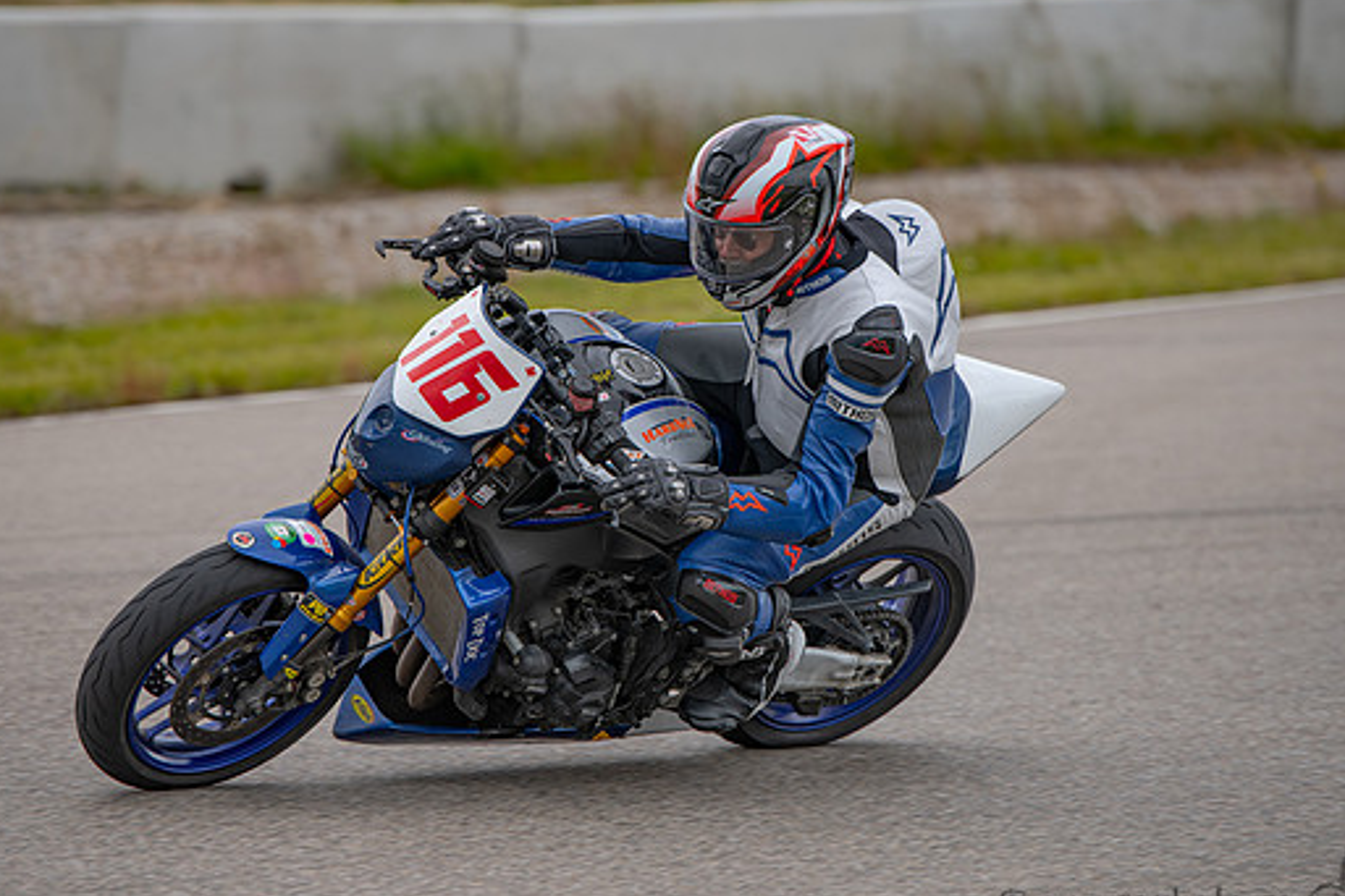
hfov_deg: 9.1
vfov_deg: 6.1
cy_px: 449
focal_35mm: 226
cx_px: 640
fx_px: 8443
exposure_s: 1/1250
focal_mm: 200
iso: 110
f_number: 3.5
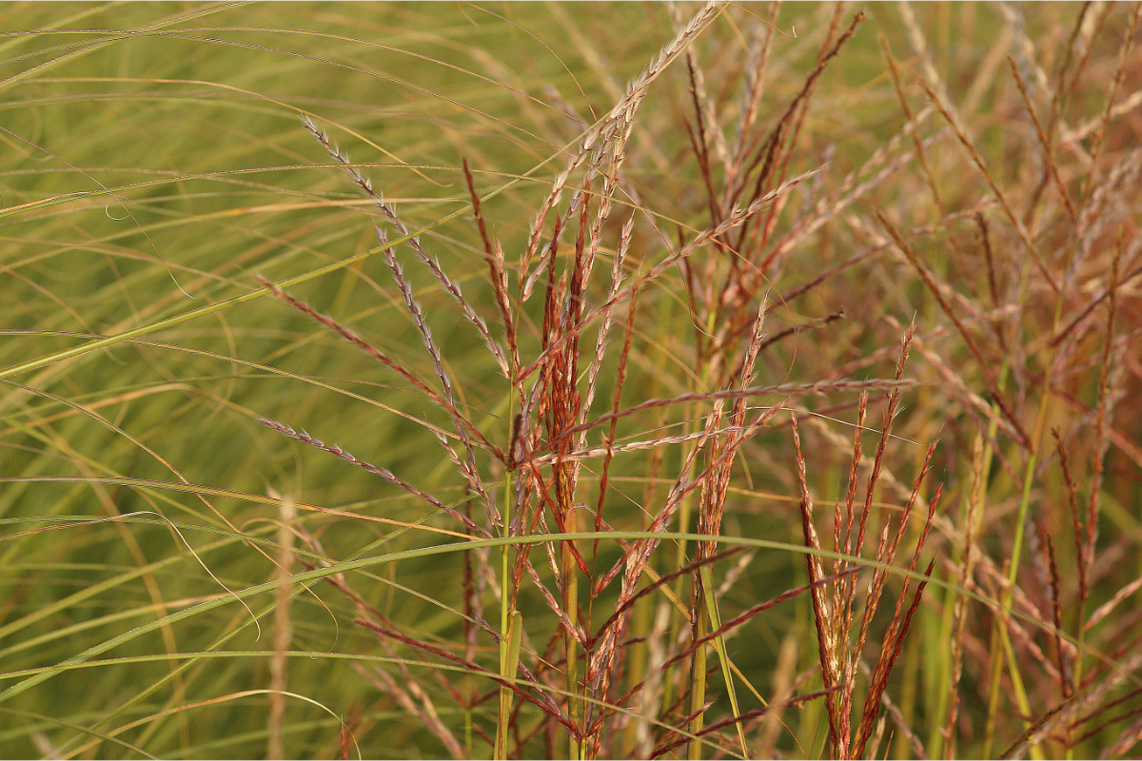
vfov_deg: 9.1
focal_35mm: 150
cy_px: 380
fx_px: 4758
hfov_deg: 13.7
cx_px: 571
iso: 160
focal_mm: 100
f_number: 5
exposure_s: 1/160
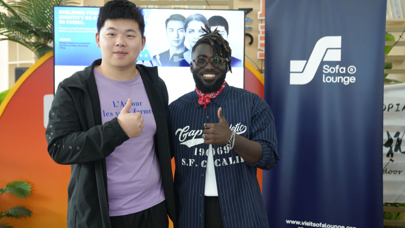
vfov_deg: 29.0
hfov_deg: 49.4
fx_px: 440
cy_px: 98
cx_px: 202
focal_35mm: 41
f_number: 3.5
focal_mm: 39
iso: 2500
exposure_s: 1/125
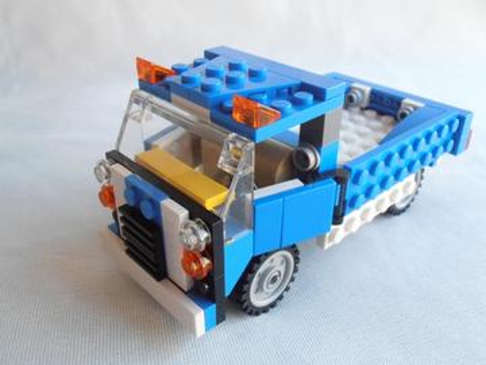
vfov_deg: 38.7
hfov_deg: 50.1
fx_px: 519
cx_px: 243
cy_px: 182
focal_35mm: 37
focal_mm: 6.61
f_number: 3.9
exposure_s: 1/40
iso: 100
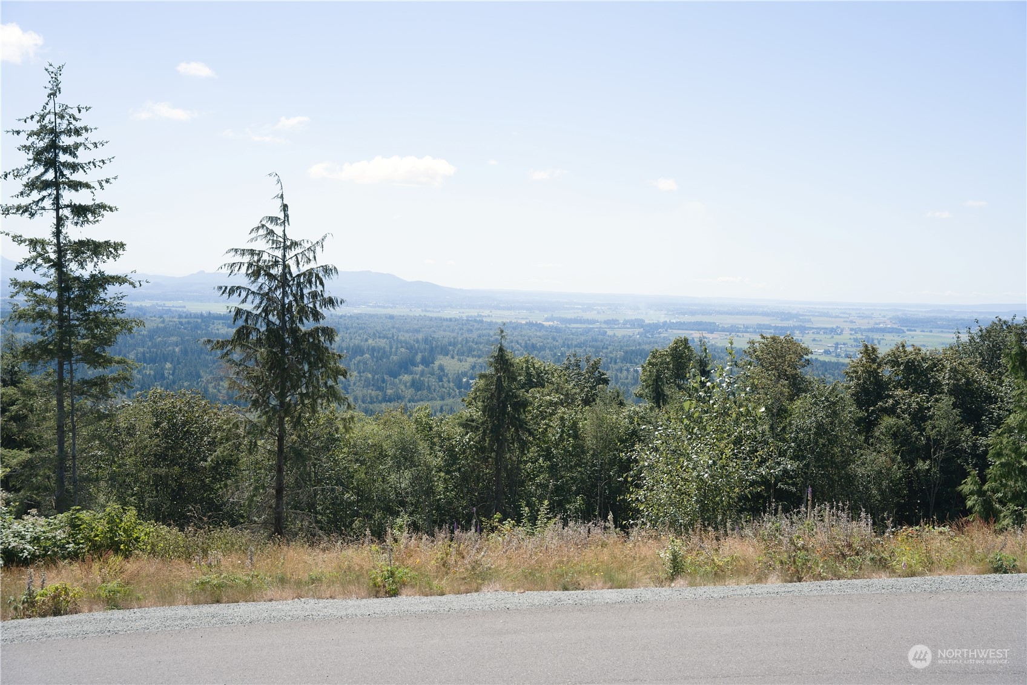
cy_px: 342
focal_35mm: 44
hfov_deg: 44.2
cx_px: 514
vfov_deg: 30.3
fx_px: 1264
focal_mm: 44.3
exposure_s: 1/500
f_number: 5.6
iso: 100
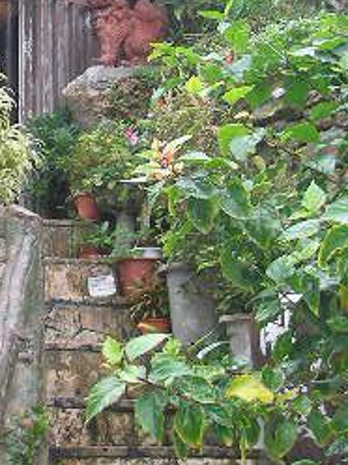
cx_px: 22
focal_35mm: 98
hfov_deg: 14.9
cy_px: 172
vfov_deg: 20.0
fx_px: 1314
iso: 61
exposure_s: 1/51.7
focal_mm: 6
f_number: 2.9
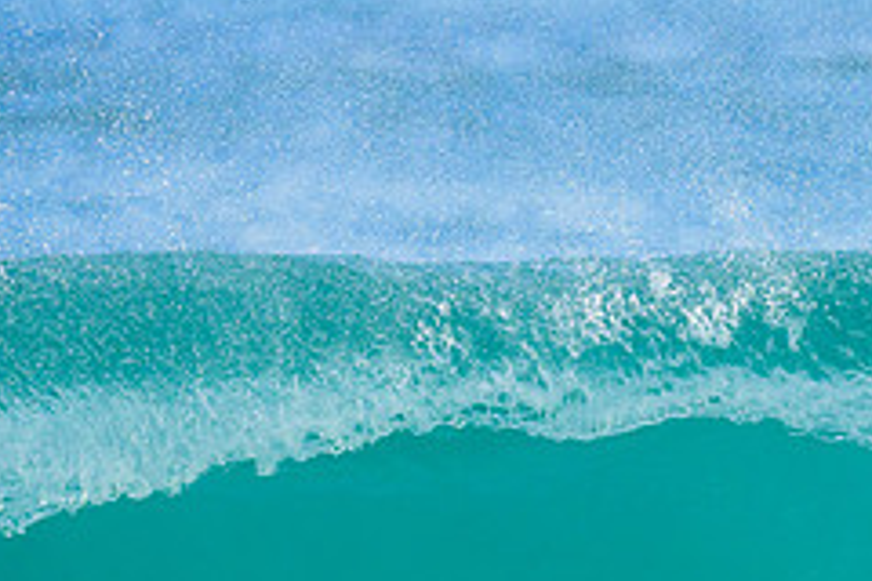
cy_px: 537
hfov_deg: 0.8
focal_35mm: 2659
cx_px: 1109
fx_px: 64402
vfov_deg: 0.5
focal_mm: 800
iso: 450
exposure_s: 1/2000
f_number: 6.3
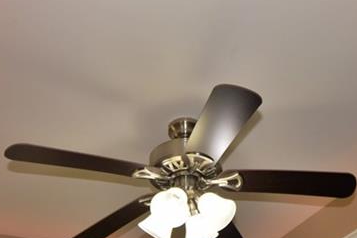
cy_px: 94
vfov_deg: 31.1
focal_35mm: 43
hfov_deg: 45.0
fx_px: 426
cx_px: 224
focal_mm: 10
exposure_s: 1/100
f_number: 5
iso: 450
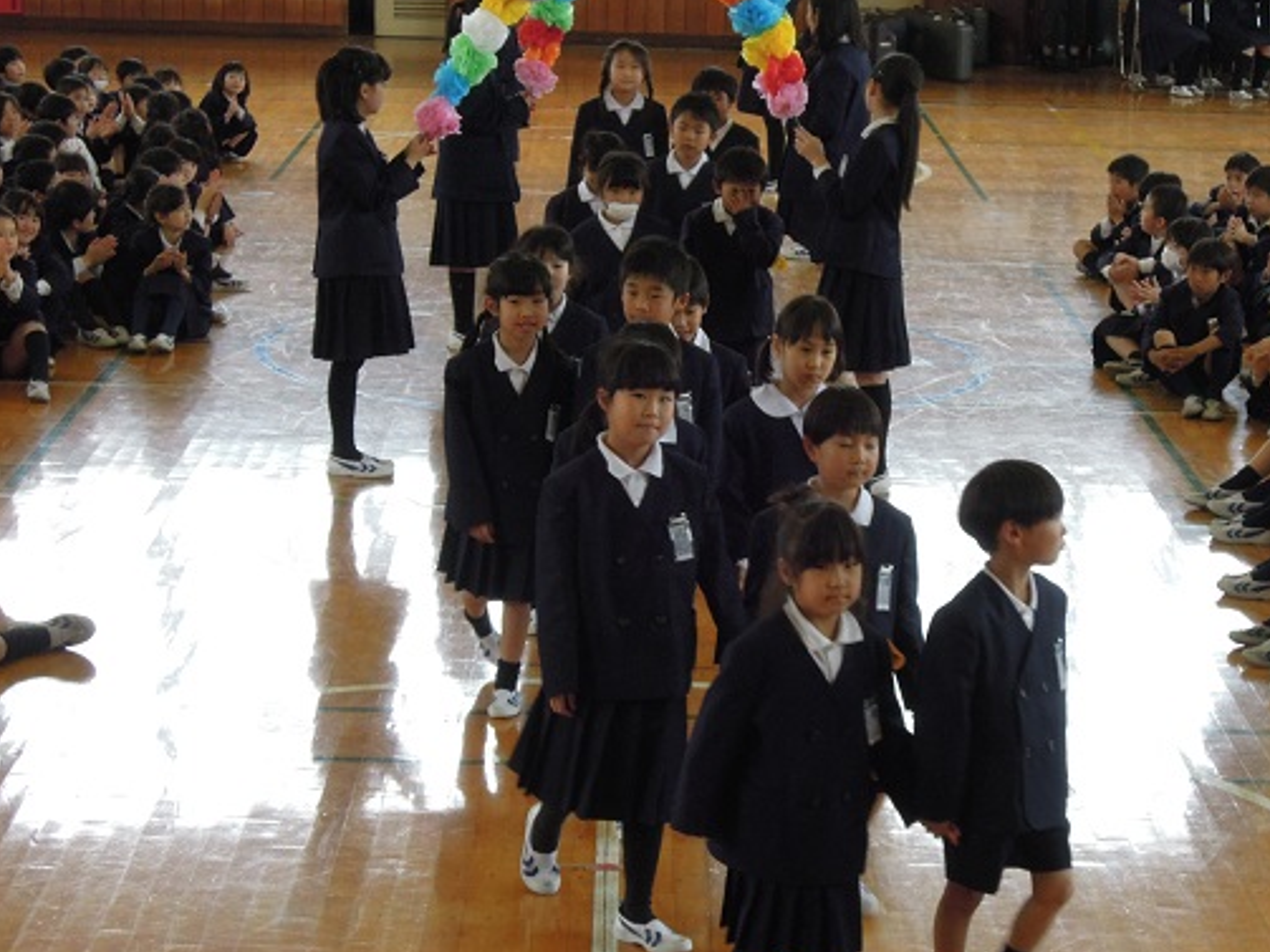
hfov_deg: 19.6
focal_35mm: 100
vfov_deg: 14.8
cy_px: 427
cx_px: 698
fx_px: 3668
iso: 400
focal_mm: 13.8
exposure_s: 1/80
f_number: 4.7
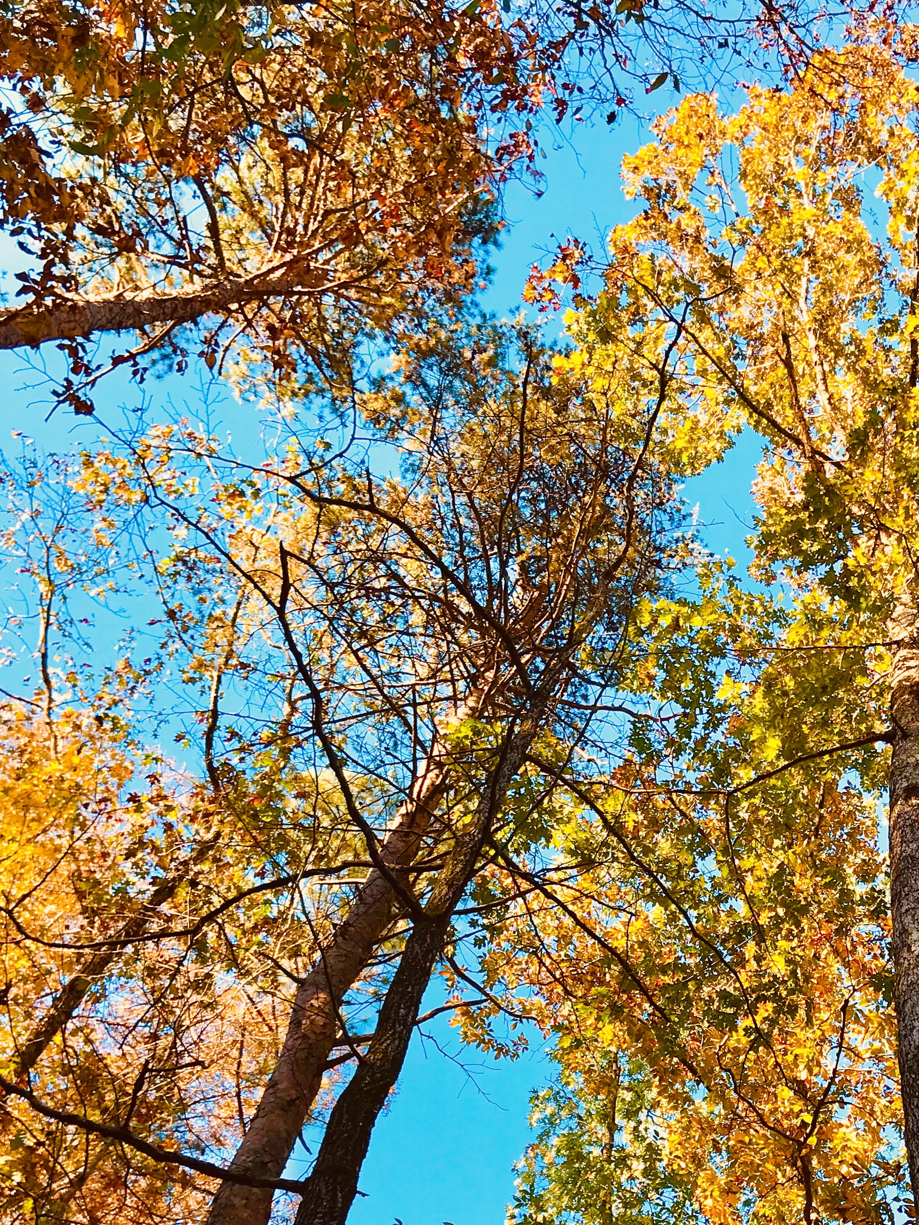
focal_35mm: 44
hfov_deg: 32.3
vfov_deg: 41.4
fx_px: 1558
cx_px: 688
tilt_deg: +66.2
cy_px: 952
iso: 20
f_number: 1.8
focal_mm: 3.99
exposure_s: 1/349
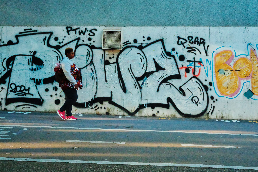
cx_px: 129
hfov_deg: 47.4
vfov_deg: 32.6
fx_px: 294
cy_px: 86
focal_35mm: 41
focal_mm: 27
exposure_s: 1/250
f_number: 16
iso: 3200
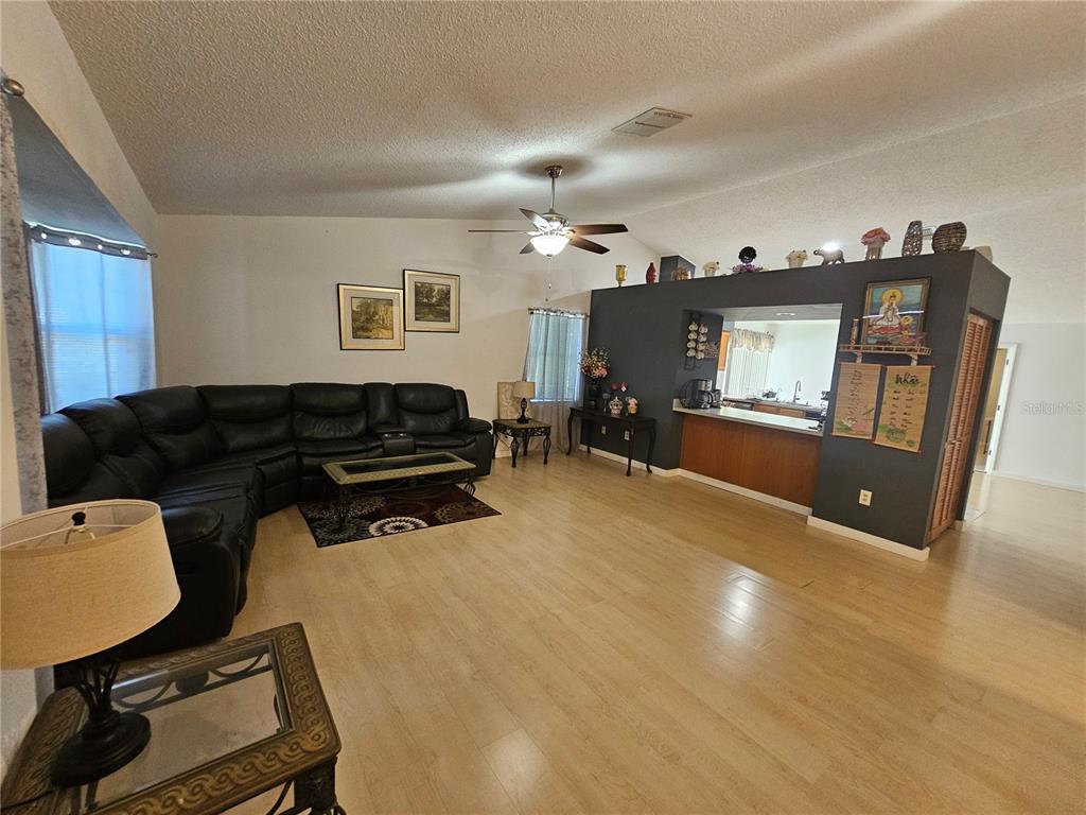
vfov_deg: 89.9
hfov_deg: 106.2
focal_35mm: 13
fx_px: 408
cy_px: 408
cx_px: 543
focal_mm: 2.2
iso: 400
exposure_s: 1/40
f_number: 2.2
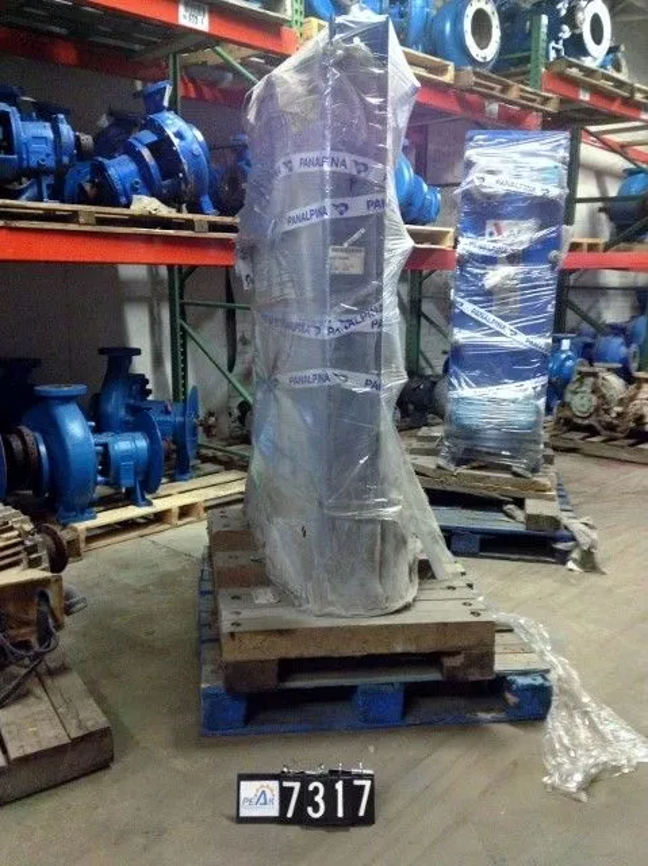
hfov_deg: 40.6
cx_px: 324
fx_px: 875
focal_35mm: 35
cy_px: 433
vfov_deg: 52.7
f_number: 2.4
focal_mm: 4.28
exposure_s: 1/20
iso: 400
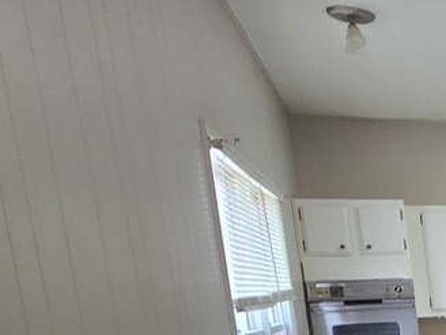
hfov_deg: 21.5
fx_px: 734
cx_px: 806
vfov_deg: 23.2
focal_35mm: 57
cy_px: 417
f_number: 2.2
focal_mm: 2.2
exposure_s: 1/60
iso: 80
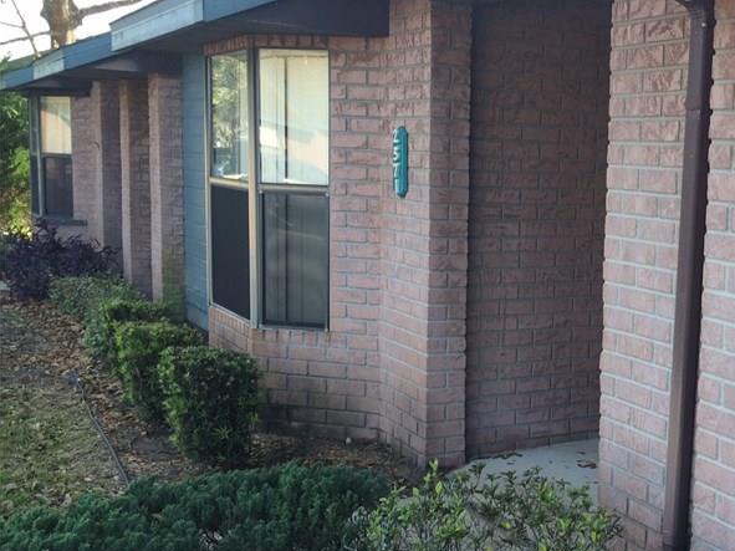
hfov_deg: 35.1
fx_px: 1104
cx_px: 636
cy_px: 308
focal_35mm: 52
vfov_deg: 28.0
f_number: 2.2
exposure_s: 1/249
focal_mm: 4.12
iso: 32
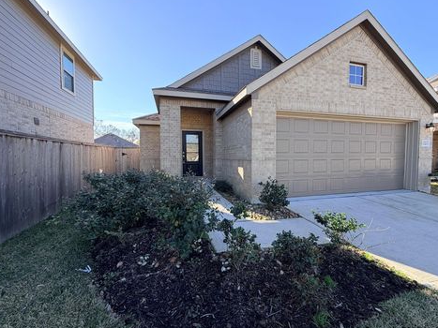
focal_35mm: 15
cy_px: 164
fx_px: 190
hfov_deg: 98.2
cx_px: 225
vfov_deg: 81.7
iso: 50
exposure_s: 1/502
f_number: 2.2
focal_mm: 2.22
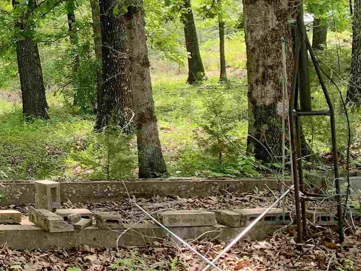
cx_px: -175
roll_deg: +0.7
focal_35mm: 78
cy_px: 26
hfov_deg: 21.2
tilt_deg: +4.7
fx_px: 813
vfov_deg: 18.6
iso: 25
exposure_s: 1/275
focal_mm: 4.25
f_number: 1.8
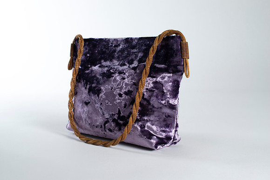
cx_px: 135
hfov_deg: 39.6
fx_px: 375
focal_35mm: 50
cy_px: 90
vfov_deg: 27.0
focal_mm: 50
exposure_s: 1/200
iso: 200
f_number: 8
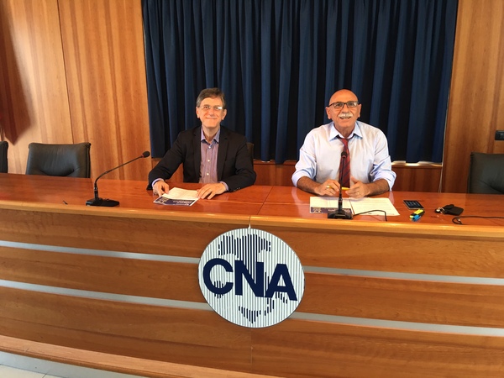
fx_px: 422
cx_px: 252
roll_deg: +0.8
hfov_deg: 61.7
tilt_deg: -14.0
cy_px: 189
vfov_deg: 48.2
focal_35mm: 29
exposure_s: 1/17
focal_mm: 4.15
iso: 40
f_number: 2.2
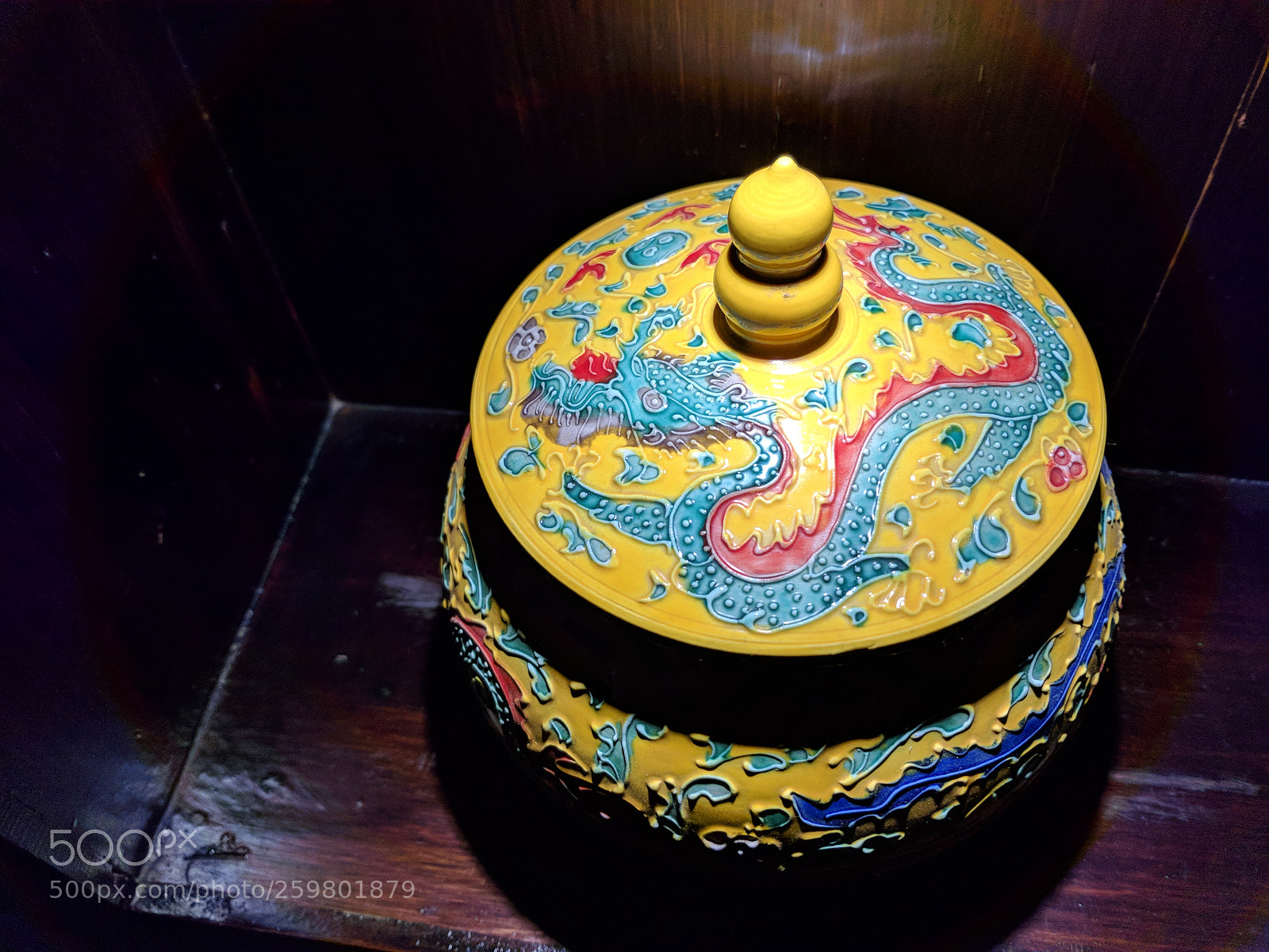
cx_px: 634
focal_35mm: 26
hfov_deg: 67.3
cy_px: 476
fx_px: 953
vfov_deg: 53.1
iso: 52
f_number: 1.7
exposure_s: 1/150
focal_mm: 4.2
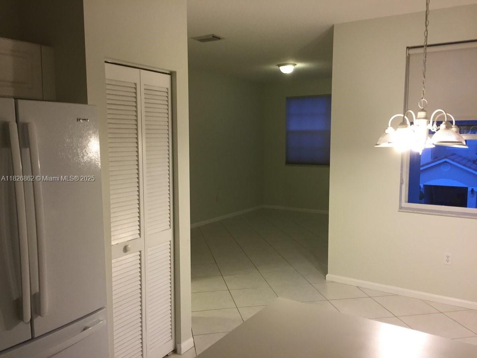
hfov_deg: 61.7
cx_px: 238
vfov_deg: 48.2
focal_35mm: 29
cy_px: 179
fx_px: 400
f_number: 2.2
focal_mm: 4.15
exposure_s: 1/30
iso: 100
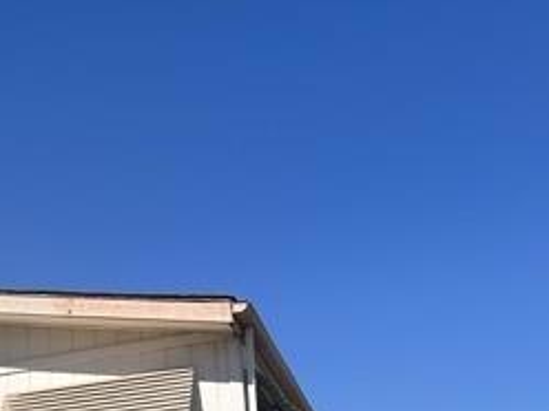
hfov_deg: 27.3
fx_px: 1063
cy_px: 491
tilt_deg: +9.9
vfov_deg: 20.5
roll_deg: +3.0
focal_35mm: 67
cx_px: -2
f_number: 1.5
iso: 50
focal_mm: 5.7
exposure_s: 1/6211
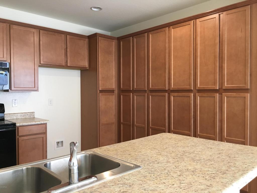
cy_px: 96
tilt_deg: -0.8
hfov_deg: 61.7
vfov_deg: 48.2
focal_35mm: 29
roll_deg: +0.1
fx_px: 215
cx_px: 128
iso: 100
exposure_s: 1/30
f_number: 2.2
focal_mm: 4.15
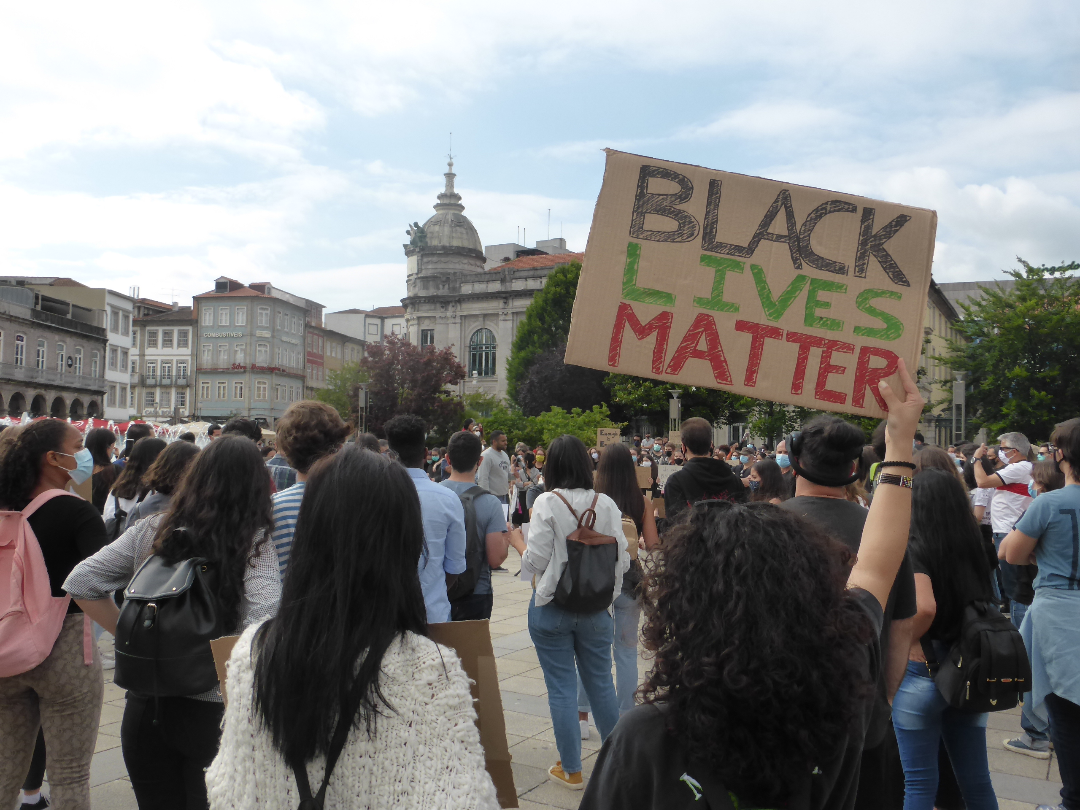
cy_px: 405
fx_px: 967
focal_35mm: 31
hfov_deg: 58.4
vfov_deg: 45.4
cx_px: 540
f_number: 3.6
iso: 160
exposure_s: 1/1000
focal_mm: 5.4
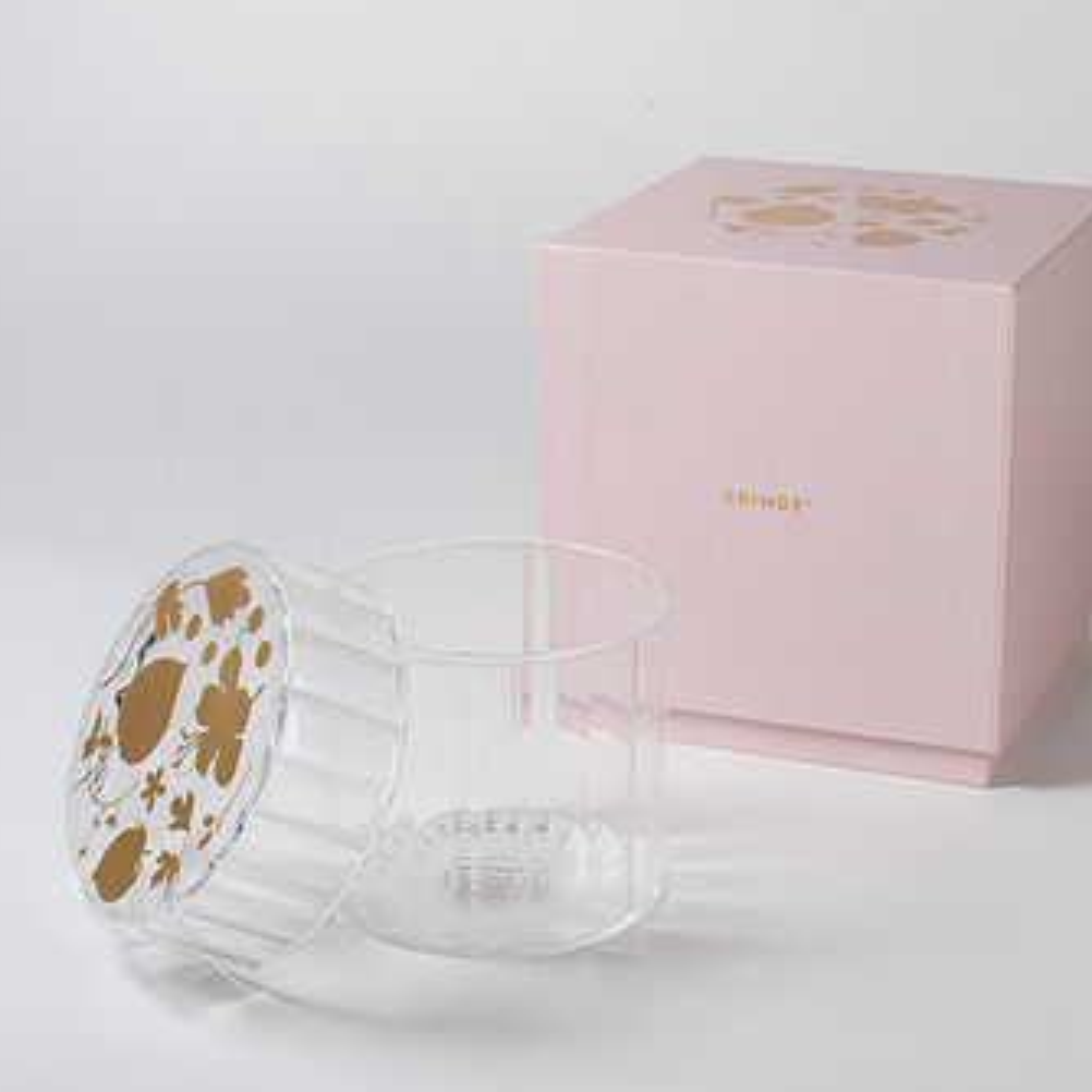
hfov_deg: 23.0
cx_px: 687
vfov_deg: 23.0
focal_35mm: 75
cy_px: 489
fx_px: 2677
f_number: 16
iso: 100
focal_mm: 50
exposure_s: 1/200
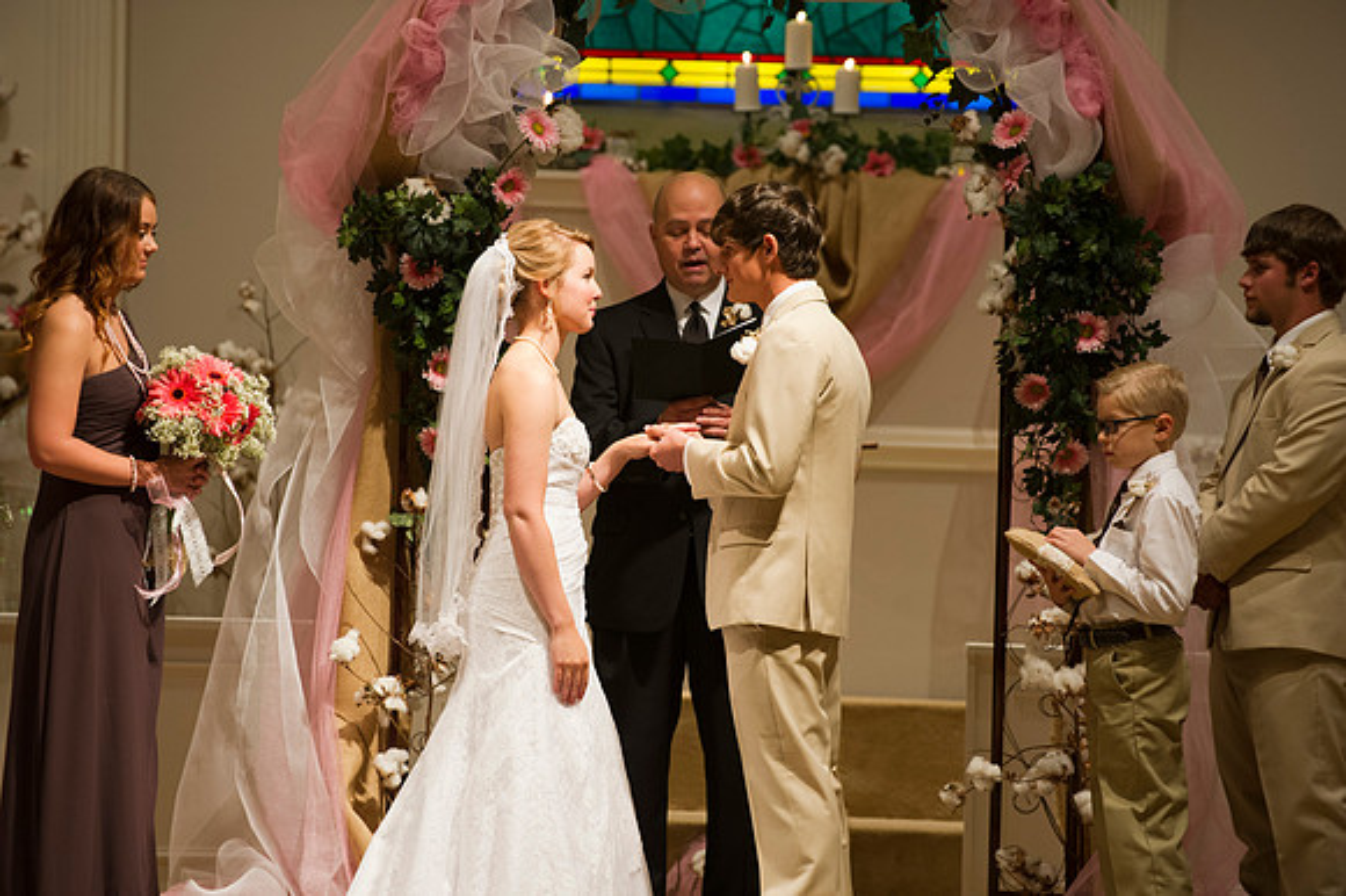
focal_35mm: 200
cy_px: 448
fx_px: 7473
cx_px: 673
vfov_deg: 6.9
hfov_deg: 10.3
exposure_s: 1/125
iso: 1600
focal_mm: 200
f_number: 3.5
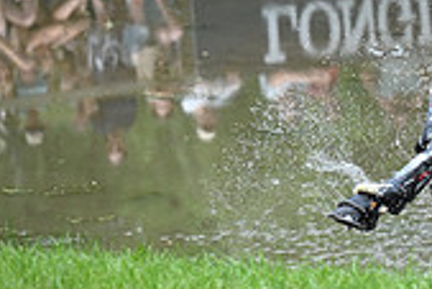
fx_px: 5573
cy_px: -27
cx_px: 706
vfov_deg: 3.0
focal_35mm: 464
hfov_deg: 4.4
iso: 400
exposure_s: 1/1250
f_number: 3.5
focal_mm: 135
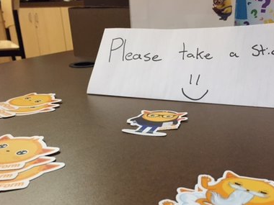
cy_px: 147
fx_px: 332
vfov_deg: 33.8
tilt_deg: -23.0
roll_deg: +2.9
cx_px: 156
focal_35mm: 42
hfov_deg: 44.7
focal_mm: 4.15
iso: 50
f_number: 2.2
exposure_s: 1/30
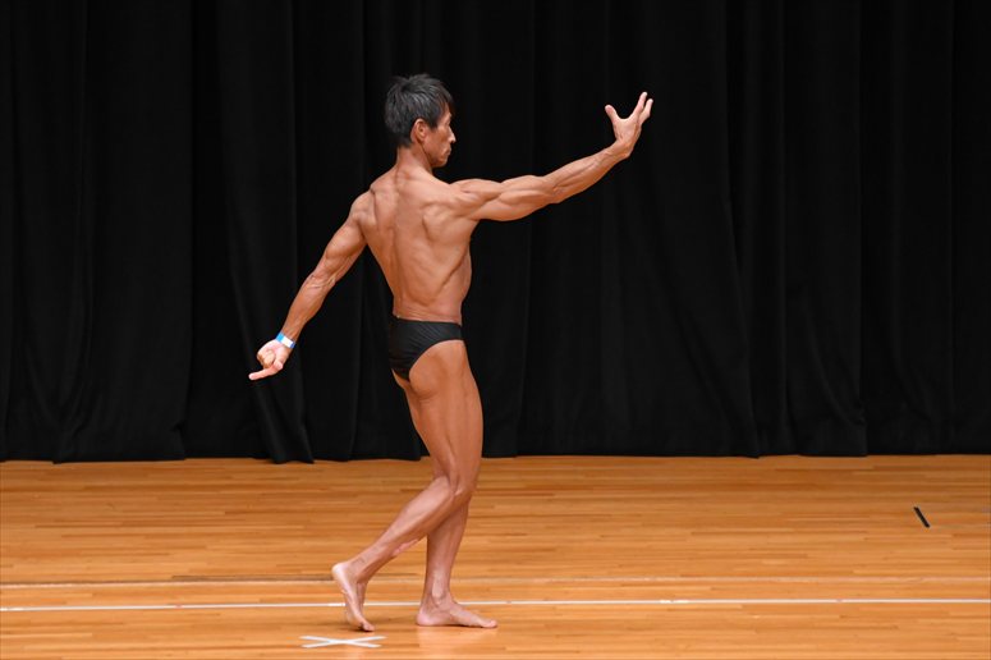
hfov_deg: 7.2
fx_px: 7842
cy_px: 330
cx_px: 496
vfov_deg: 4.8
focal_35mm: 285
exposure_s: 1/400
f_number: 5.6
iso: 3200
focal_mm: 190
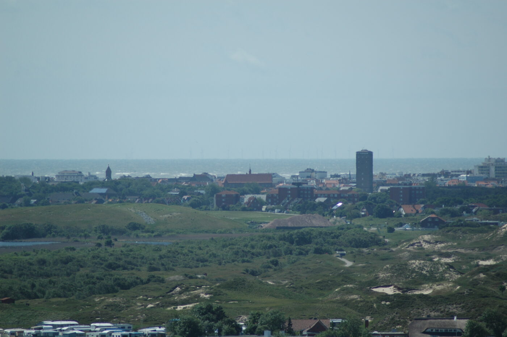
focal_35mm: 450
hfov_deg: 4.6
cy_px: 168
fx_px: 6332
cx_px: 254
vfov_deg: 3.0
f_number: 5.6
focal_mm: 300
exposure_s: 1/1500
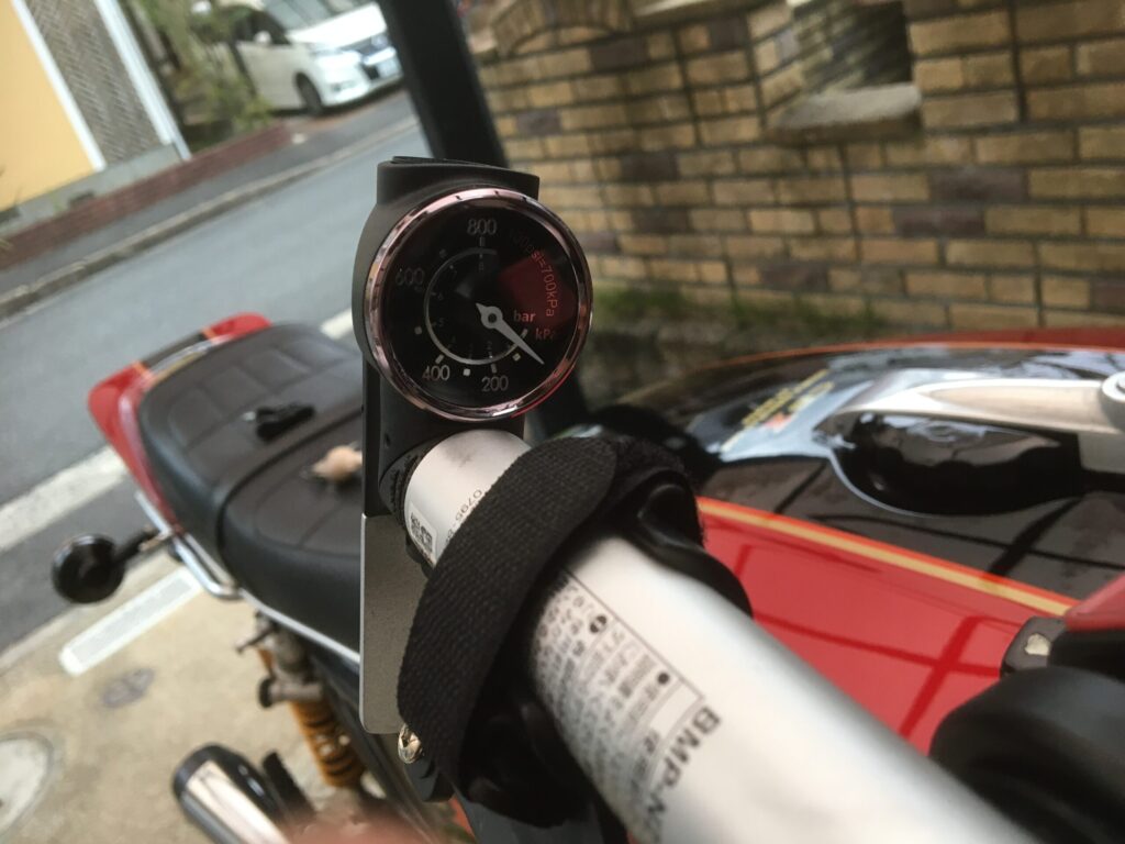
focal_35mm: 29
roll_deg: +19.4
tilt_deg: -25.4
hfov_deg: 61.7
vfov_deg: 48.2
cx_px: 562
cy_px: 422
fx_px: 942
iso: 80
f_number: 2.2
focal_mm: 4.15
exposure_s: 1/30
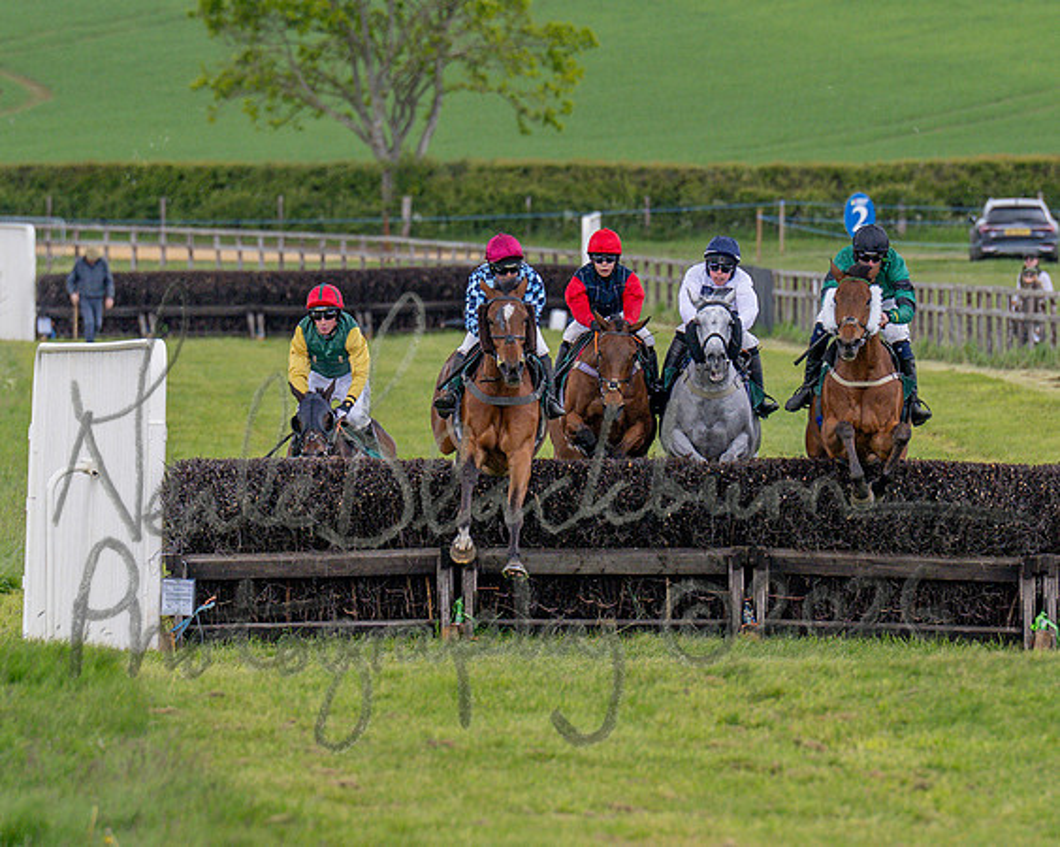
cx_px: 396
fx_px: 17980
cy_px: 521
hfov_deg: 3.4
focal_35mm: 573
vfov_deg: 2.7
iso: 400
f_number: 4
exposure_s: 1/1600
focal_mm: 200
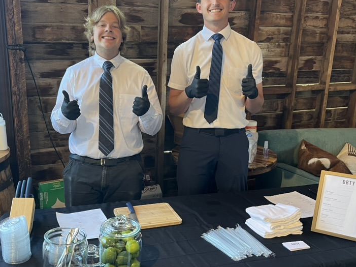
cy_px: 141
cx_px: 142
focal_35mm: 38
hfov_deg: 48.7
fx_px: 391
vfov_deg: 37.7
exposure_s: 1/60
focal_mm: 5.1
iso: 125
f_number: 1.6
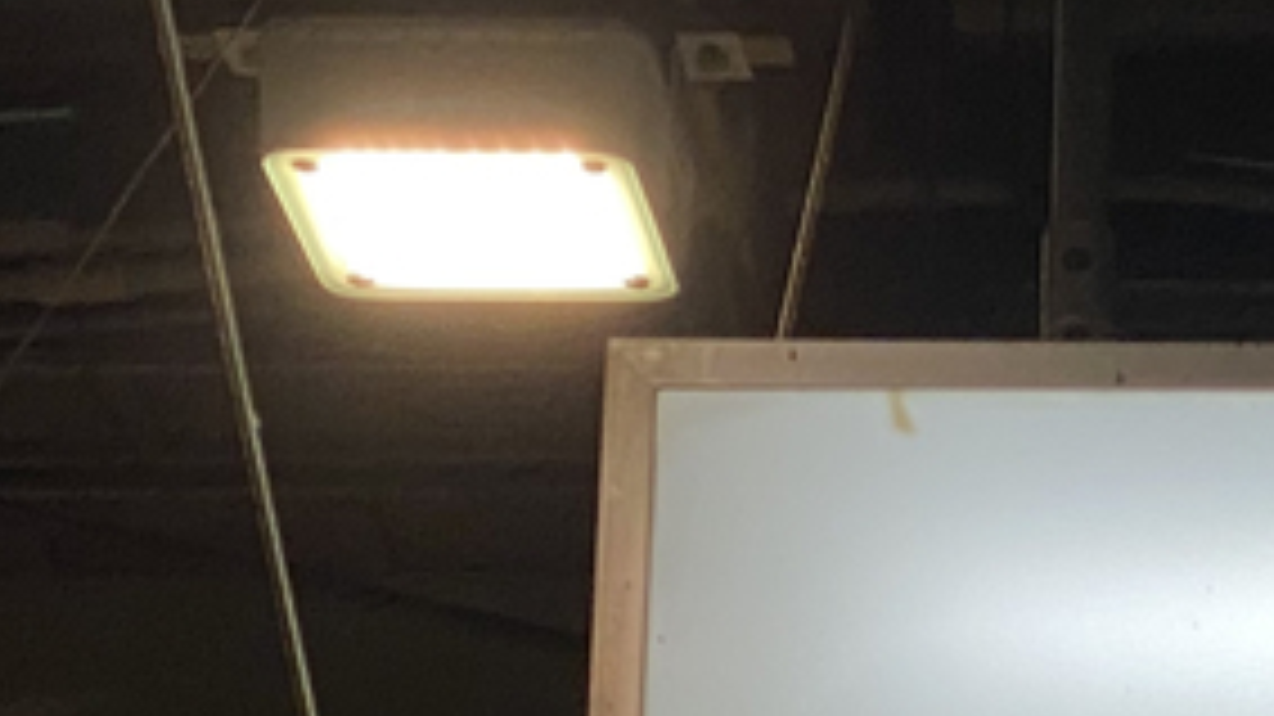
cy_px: 1054
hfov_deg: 8.9
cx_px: 1558
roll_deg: -0.6
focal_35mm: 240
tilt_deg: +18.0
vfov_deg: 5.0
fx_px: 8105
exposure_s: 1/103
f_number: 2
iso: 40
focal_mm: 6
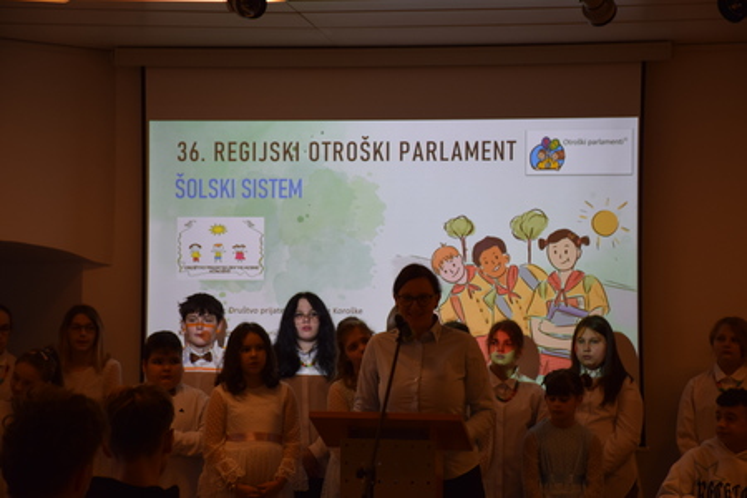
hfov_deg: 19.5
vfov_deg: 13.0
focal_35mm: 105
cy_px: 249
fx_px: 2179
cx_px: 374
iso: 400
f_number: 5.3
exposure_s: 1/125
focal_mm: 70
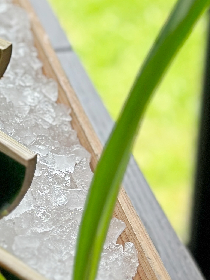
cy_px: -7
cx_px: -106
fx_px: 1197
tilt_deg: -27.1
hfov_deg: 9.7
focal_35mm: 148
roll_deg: +2.2
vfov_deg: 13.1
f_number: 1.78
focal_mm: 6.86
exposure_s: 1/172
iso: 80
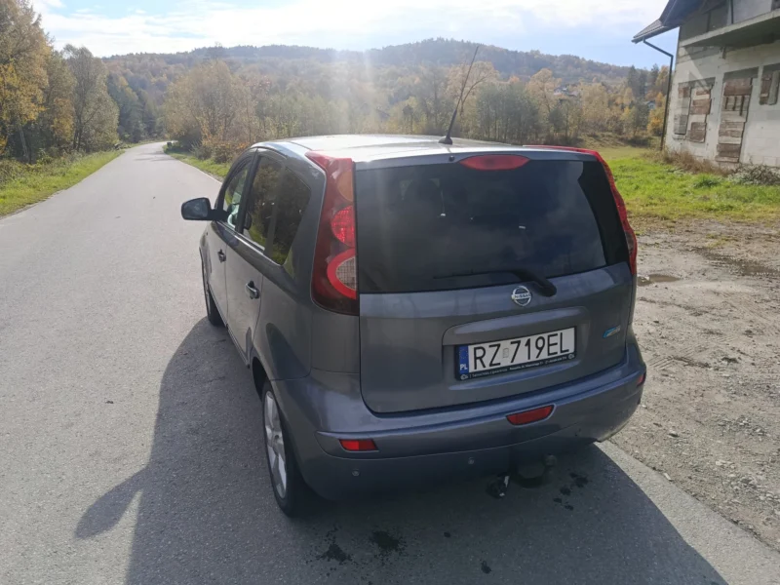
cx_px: 390
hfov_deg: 71.6
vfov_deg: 56.8
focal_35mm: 24
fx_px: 541
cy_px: 292
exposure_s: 1/450
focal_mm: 5.24
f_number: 1.7
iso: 53
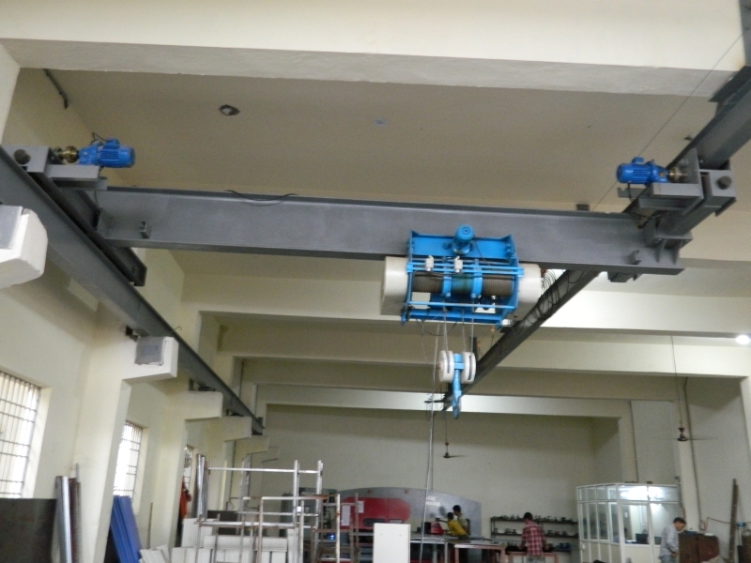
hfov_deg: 58.4
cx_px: 376
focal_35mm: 31
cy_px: 282
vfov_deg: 45.4
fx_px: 673
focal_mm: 5.6
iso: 400
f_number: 3.2
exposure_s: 1/15
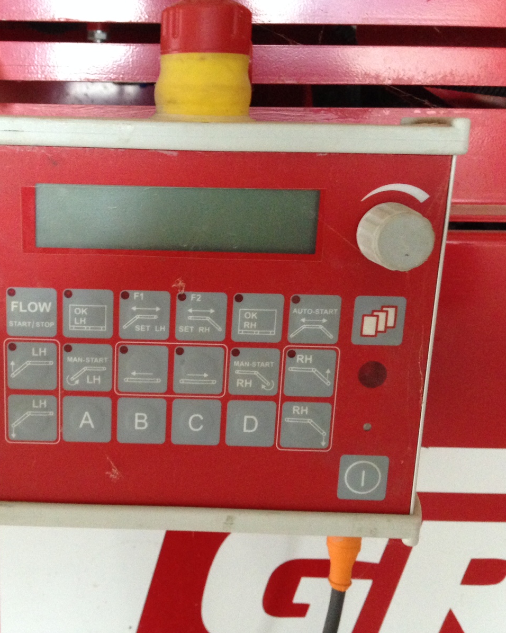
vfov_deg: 42.0
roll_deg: -0.5
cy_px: 316
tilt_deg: -15.0
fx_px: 824
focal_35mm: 44
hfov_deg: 33.5
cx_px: 133
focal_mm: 4.12
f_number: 2.4
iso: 320
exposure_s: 1/20
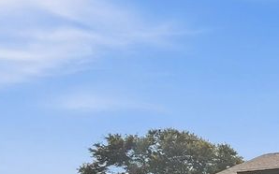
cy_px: 239
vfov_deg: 22.2
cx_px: 397
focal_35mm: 51
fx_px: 388
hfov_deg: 28.8
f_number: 2.2
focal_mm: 2.2
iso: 20
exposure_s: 1/1656
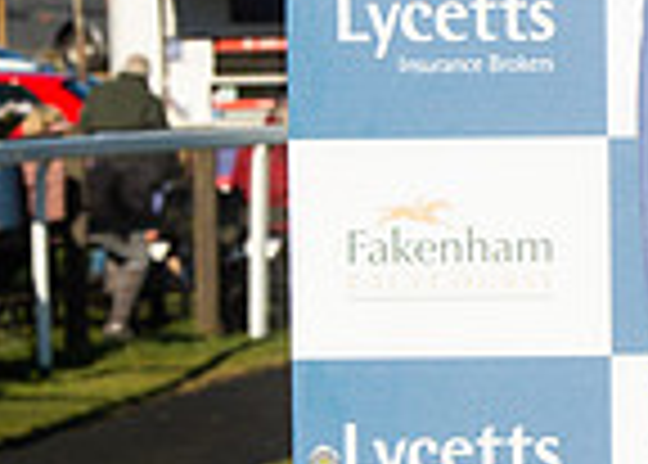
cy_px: 177
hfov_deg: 4.4
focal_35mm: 455
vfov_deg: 3.2
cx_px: 1184
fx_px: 8378
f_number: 14
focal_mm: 102
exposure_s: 1/250
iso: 200
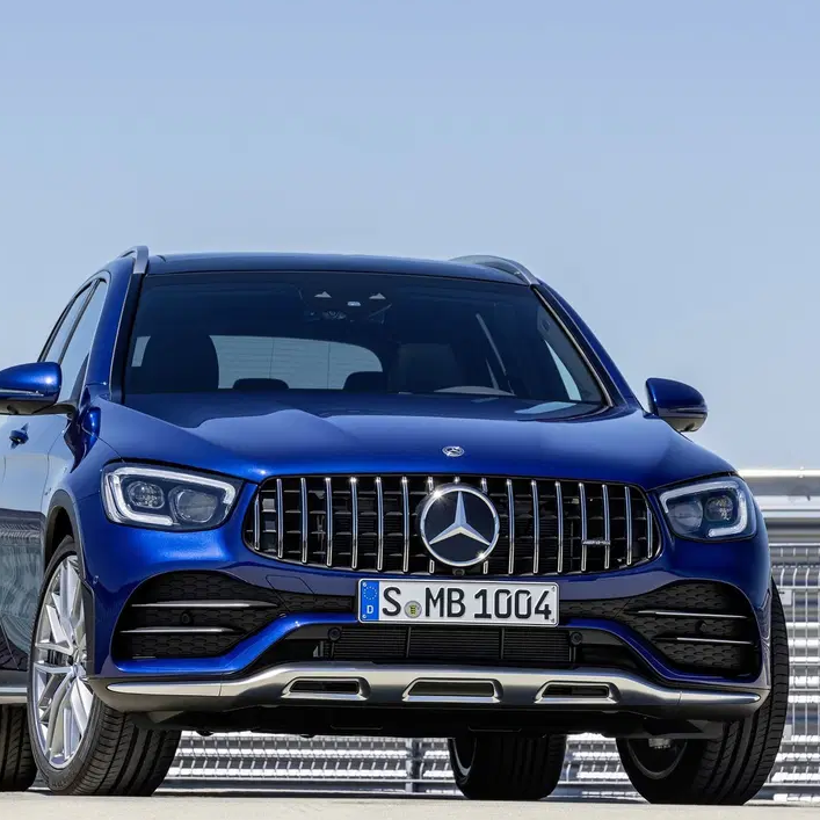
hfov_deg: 7.4
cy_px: 413
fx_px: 6379
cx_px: 424
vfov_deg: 7.4
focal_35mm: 238
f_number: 8
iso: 100
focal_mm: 165
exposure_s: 1/250
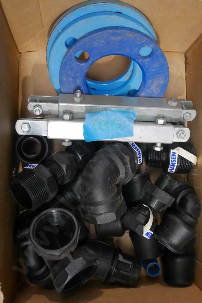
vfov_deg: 50.7
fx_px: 320
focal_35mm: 38
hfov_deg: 35.0
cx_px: 109
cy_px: 151
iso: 3200
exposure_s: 1/30
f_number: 4.2
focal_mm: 18
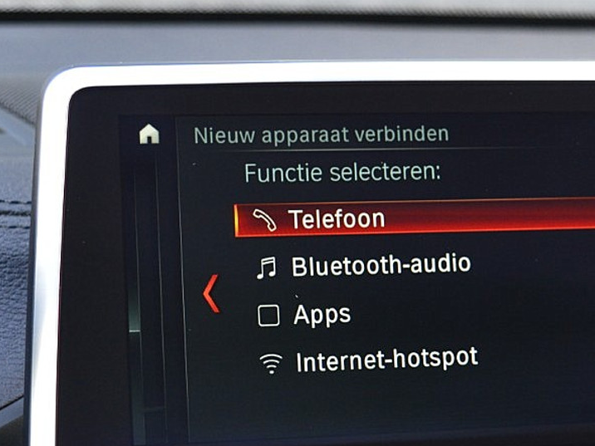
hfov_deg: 18.2
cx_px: 492
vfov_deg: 13.8
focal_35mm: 107
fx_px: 1839
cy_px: 256
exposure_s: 1/60
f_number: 5
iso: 800
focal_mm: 38
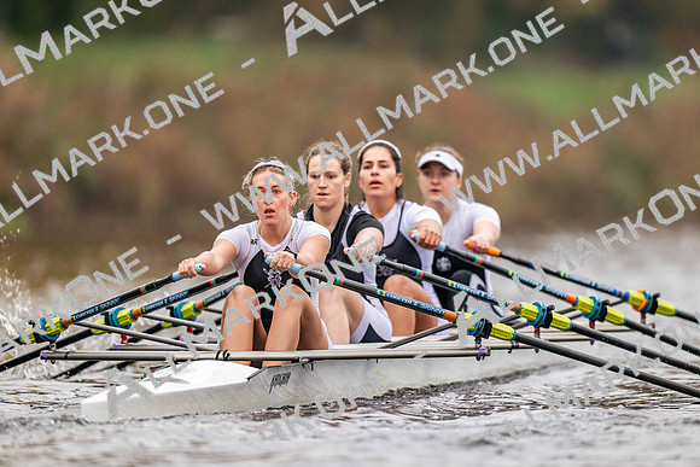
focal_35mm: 600
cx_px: 350
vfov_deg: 2.3
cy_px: 234
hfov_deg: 3.4
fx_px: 11669
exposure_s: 1/2500
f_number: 4
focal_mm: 600
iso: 3600
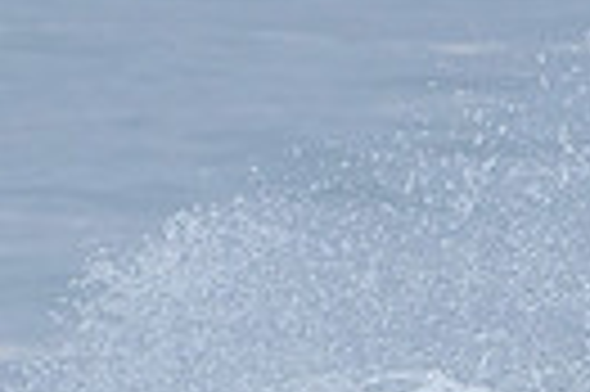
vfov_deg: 0.5
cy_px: 820
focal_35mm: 2714
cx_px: 460
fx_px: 44424
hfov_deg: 0.8
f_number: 5.6
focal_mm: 500
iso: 1600
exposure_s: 1/2000
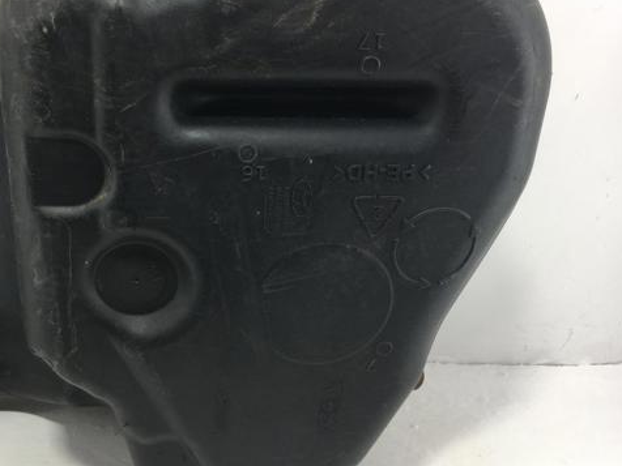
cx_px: 230
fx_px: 701
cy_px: 238
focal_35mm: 39
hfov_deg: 47.4
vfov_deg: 36.8
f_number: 2.2
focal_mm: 4.15
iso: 25
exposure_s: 1/145
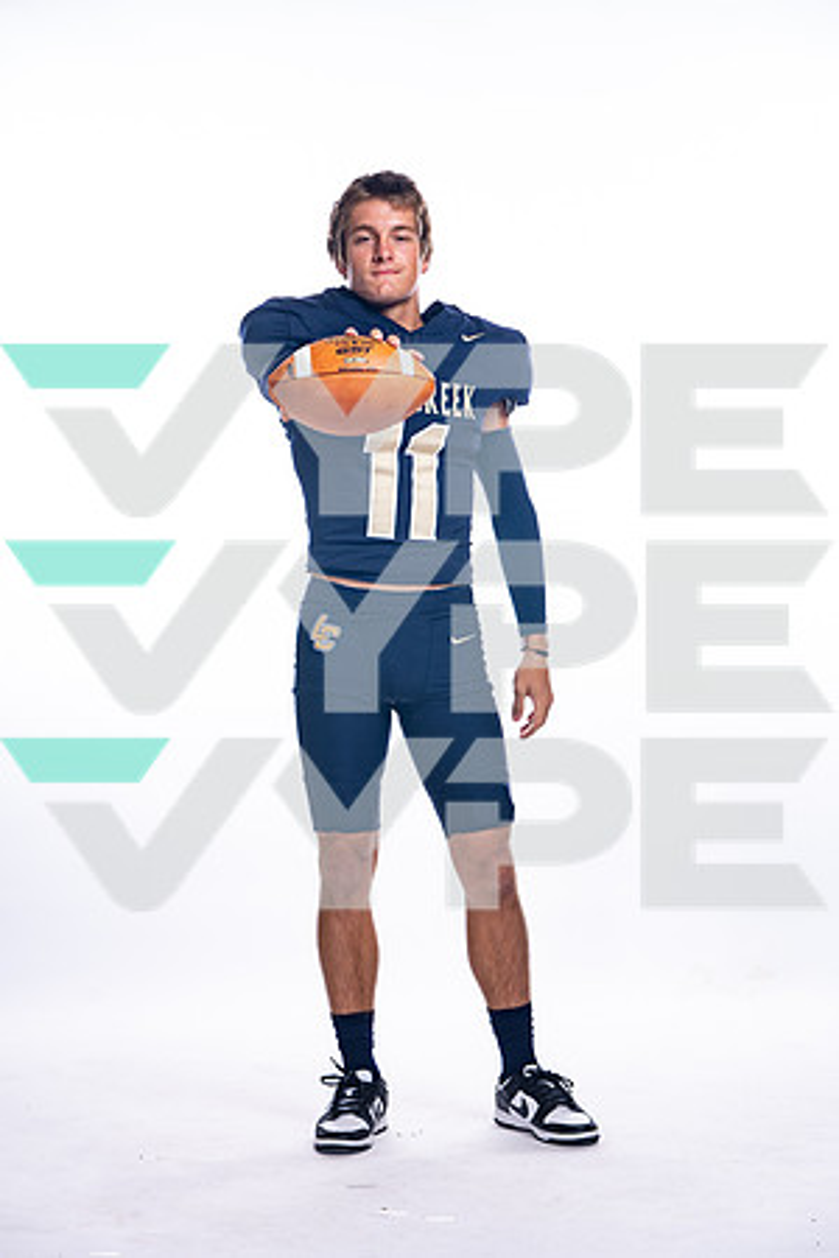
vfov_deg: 20.8
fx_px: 3426
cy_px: 629
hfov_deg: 14.0
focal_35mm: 98
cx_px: 420
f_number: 6.3
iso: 400
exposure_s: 1/250
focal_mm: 98
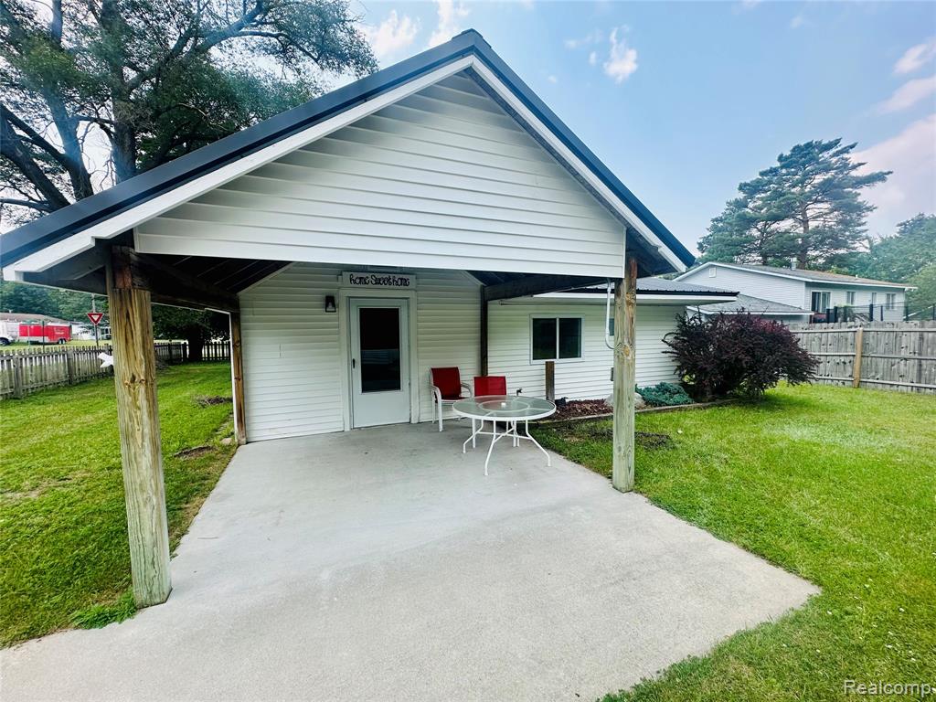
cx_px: 468
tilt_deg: -2.8
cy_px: 351
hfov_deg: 102.1
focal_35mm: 14
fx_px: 379
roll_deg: +0.3
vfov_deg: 85.7
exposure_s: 1/686
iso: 40
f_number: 2.2
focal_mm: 2.22
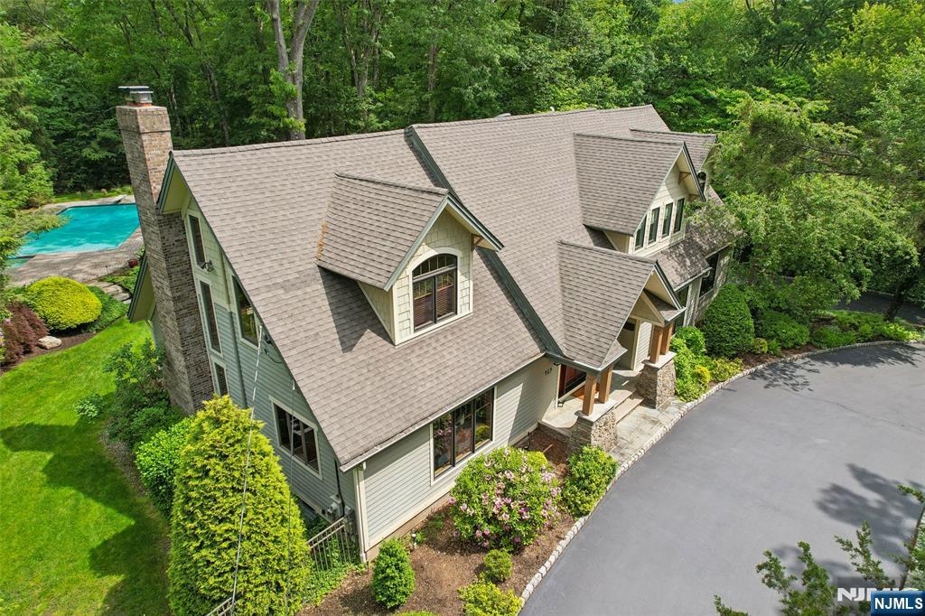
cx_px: 462
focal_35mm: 22
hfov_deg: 78.6
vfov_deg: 57.2
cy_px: 308
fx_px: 565
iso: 110
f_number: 2.8
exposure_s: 1/1000
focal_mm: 8.4
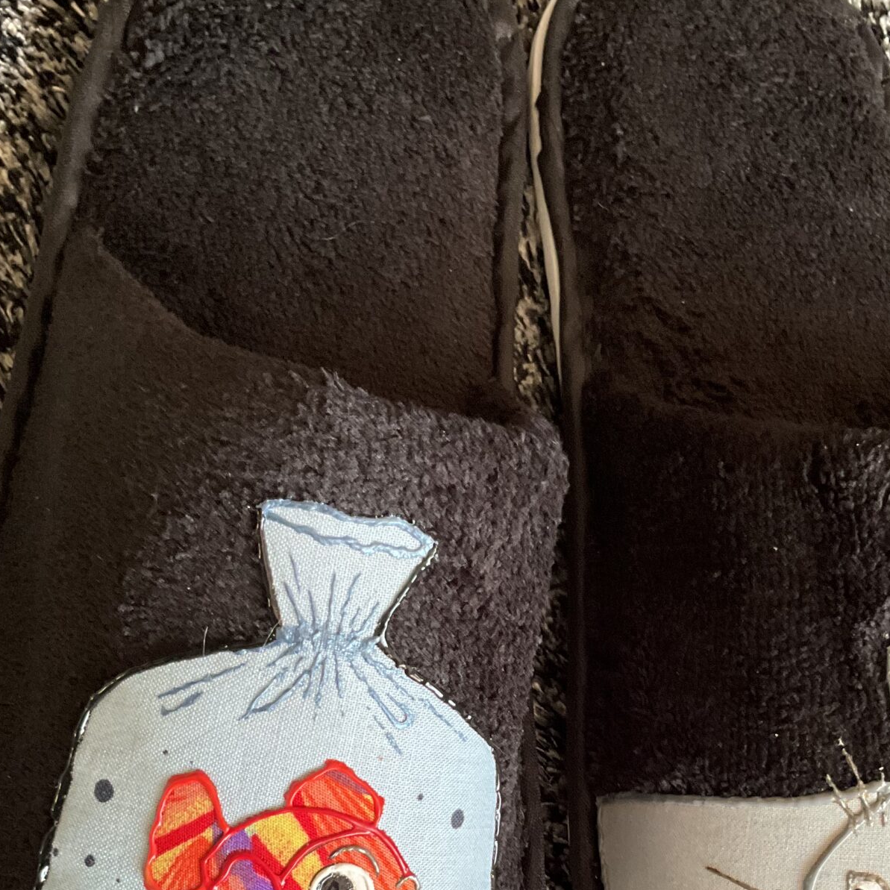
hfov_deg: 31.0
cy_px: 750
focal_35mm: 55
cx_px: 530
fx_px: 1600
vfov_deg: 30.1
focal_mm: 3
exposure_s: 1/60
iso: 250
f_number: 1.8
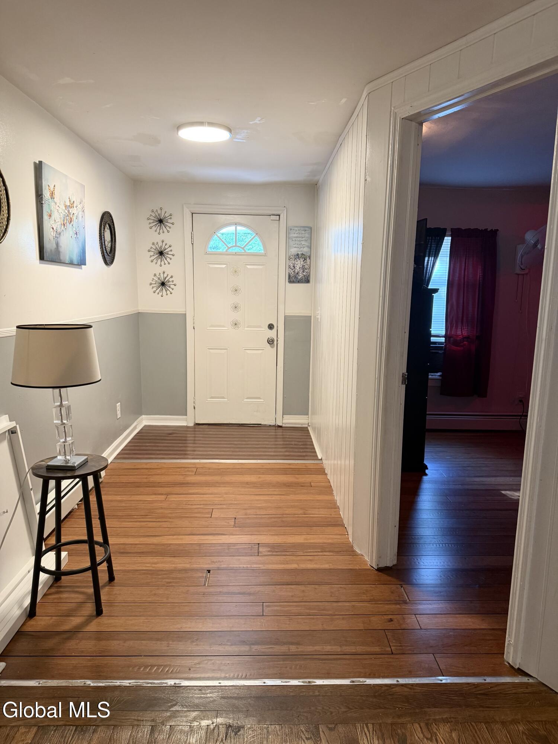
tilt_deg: -7.8
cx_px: 279
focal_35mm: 24
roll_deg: -2.2
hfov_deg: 56.8
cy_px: 372
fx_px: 516
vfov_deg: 71.6
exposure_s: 1/60
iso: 250
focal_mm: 6.76
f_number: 1.78
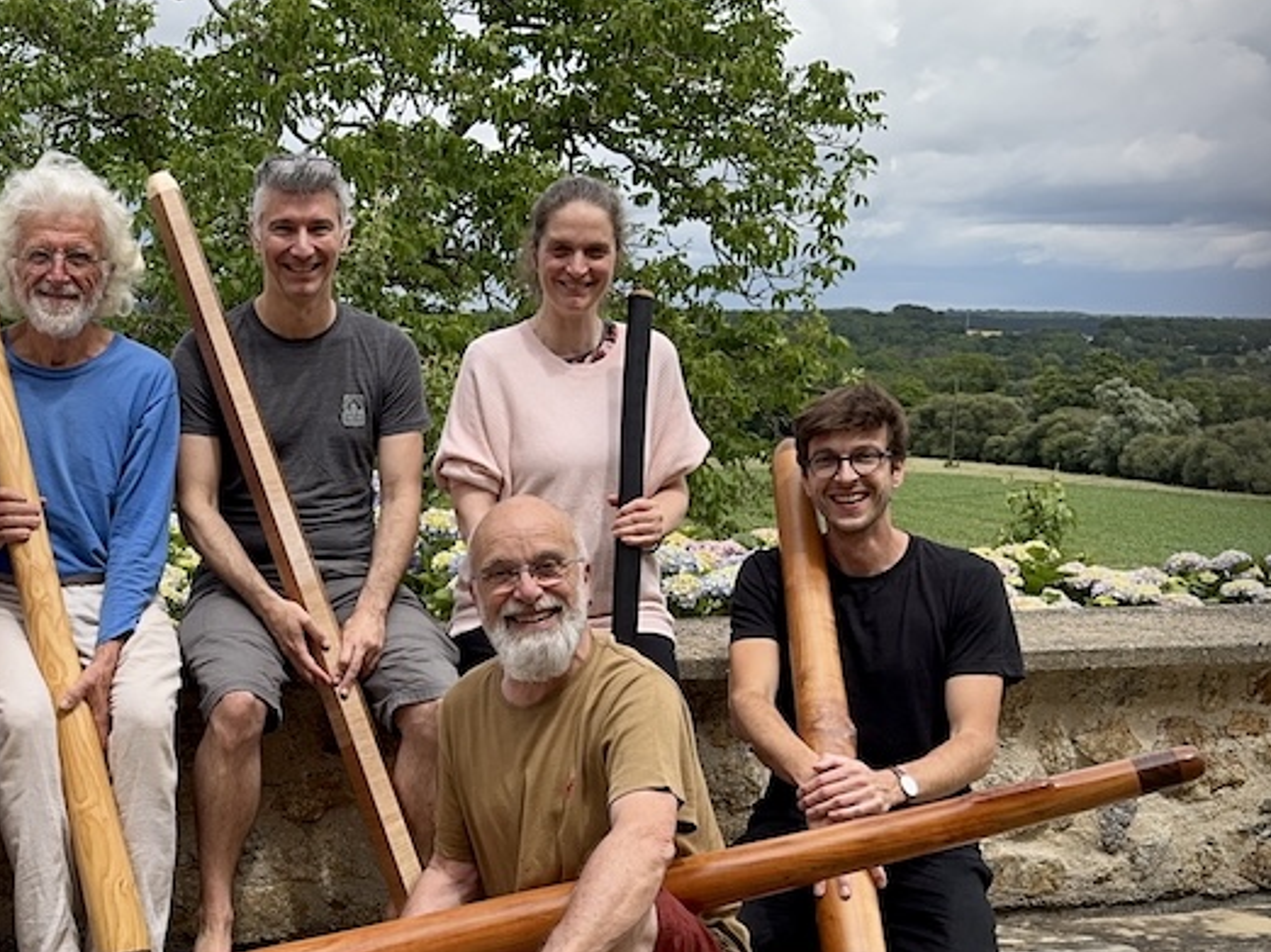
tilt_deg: -9.7
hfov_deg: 38.7
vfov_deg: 31.5
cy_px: 492
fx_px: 1688
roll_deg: -0.9
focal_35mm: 46
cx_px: 156
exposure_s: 1/3597
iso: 80
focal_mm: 6.76
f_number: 1.78
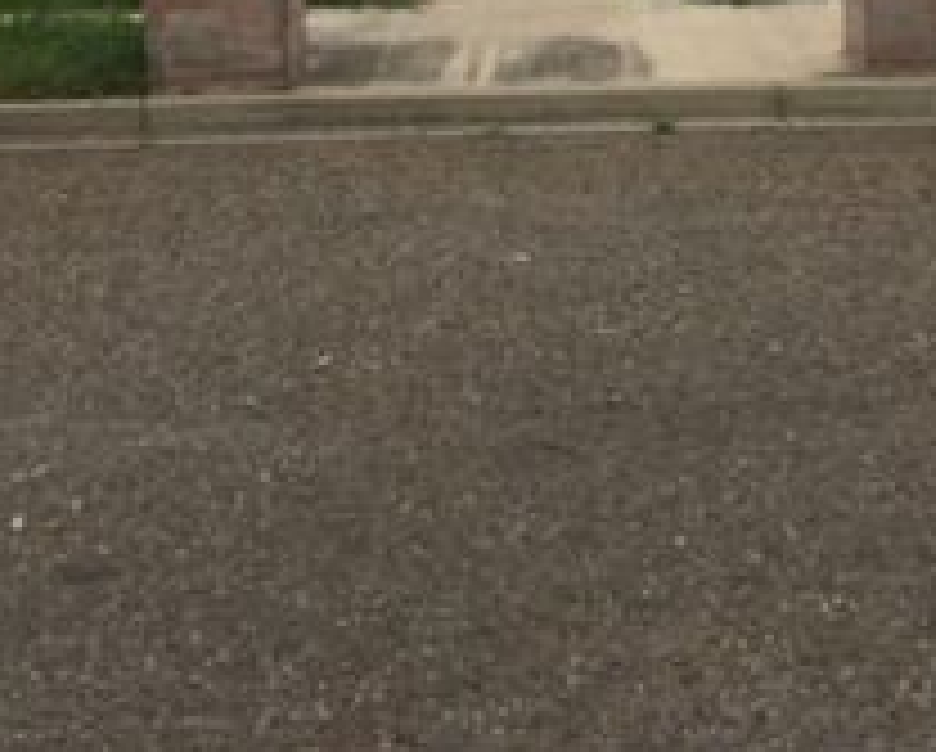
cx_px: 580
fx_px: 1886
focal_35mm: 68
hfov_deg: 27.8
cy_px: -79
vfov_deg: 21.4
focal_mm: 4.15
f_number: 2.2
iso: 25
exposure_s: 1/1876
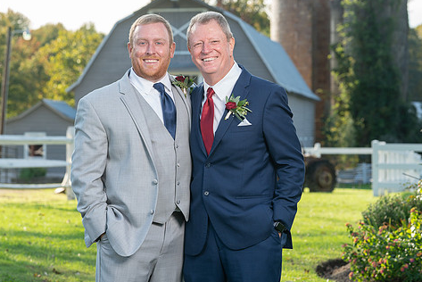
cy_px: 110
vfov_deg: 10.7
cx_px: 188
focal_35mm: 128
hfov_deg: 16.0
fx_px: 1501
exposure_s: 1/200
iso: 200
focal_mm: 93
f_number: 5.6
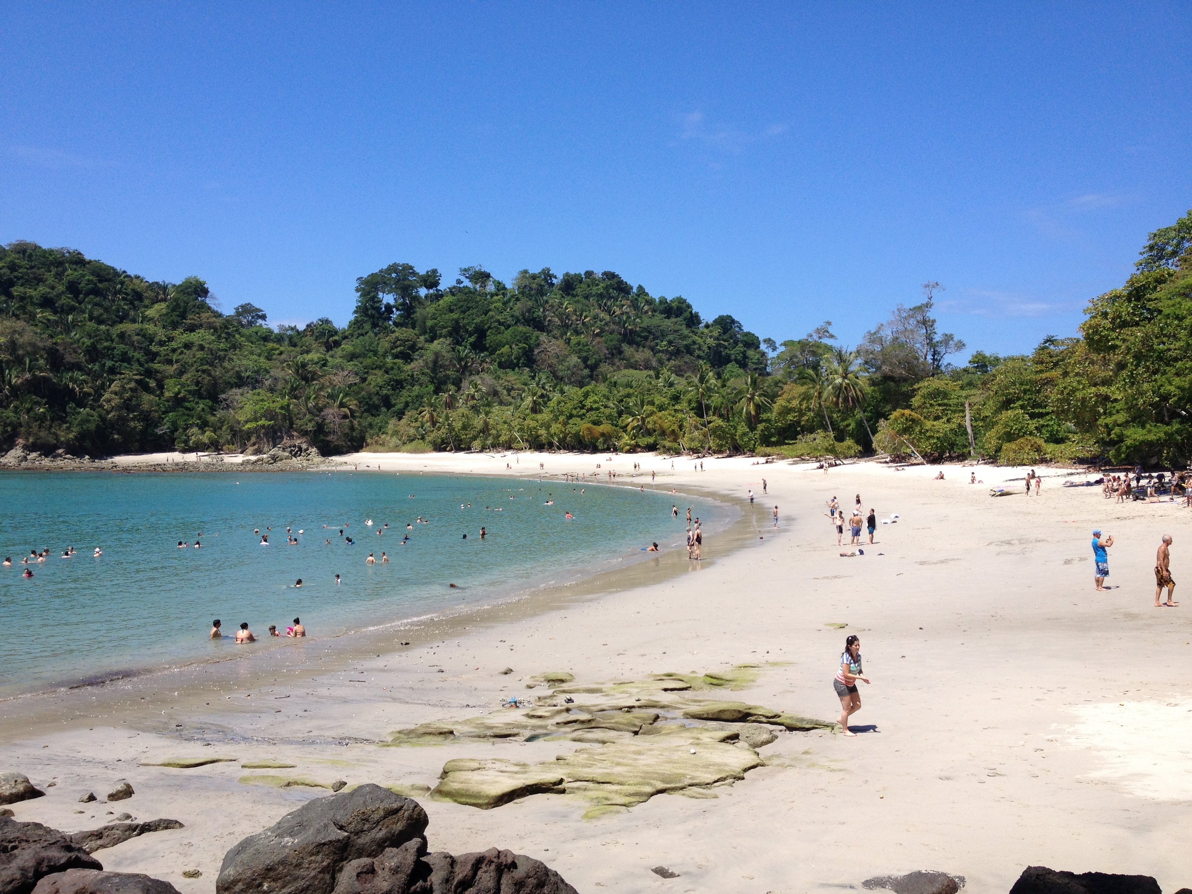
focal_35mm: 35
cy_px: 447
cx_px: 596
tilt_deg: -3.2
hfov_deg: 52.6
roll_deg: +0.1
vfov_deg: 40.7
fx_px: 1205
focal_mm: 4.28
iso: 50
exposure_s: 1/1972
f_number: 2.4
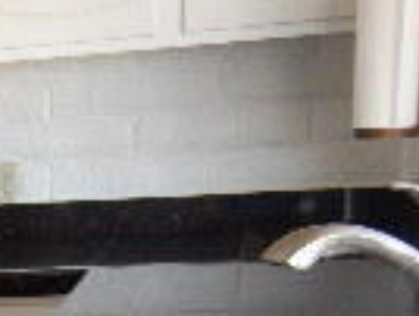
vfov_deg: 11.8
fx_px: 1443
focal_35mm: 119
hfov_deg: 14.3
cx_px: -372
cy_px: 516
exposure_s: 1/30
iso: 160
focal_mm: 4.5
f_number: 3.7
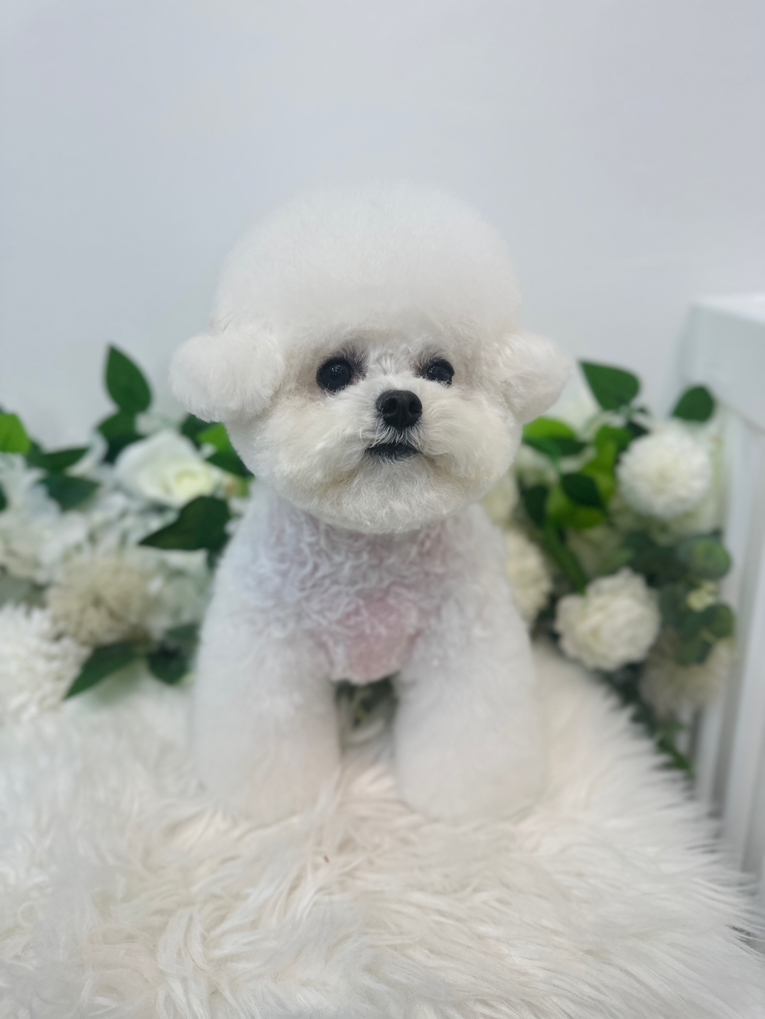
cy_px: 510
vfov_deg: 71.6
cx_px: 382
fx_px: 707
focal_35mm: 24
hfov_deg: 56.8
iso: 125
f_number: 1.78
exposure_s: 1/120
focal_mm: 6.86
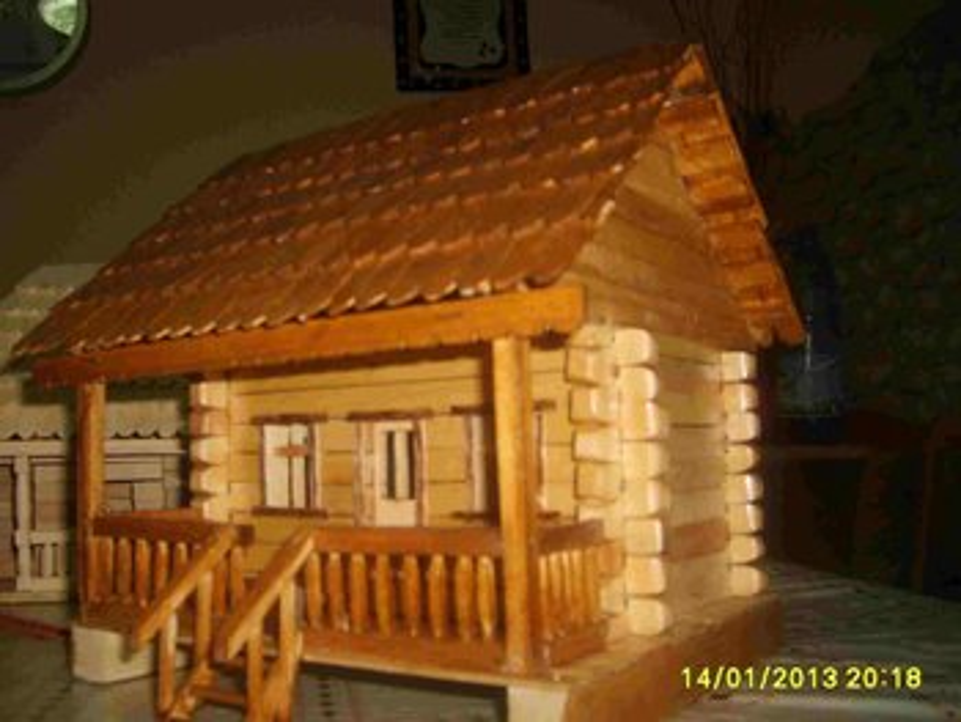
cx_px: 480
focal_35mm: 35
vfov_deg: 40.7
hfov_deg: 52.6
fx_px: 972
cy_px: 361
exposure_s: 1/45
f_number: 2.8
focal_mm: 5.8
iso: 100
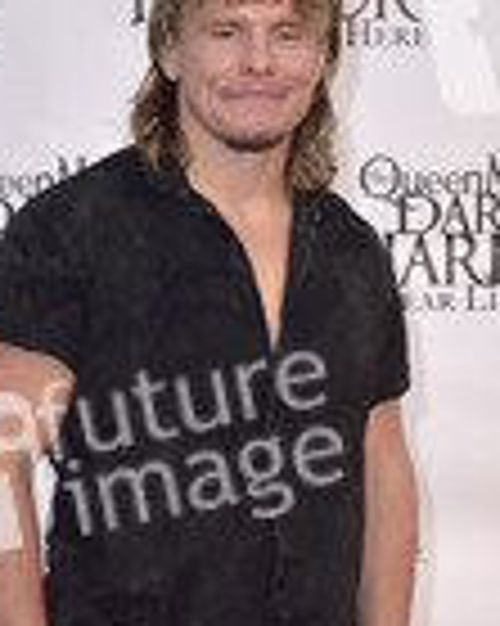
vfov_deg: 19.9
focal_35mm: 92
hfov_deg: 16.7
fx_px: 1704
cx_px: 245
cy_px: 685
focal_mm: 34
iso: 250
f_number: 5.6
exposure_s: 1/250
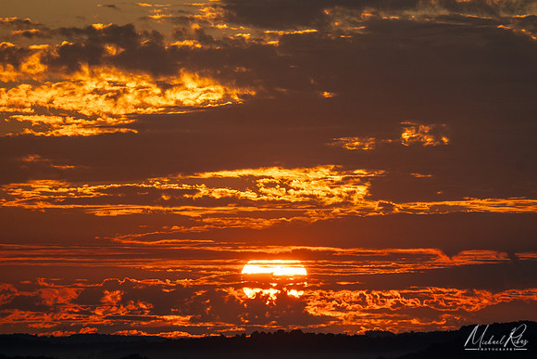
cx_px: 333
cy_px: 137
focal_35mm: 465
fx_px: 6942
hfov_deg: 4.4
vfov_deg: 3.0
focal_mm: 250
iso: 100
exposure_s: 1/320
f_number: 8
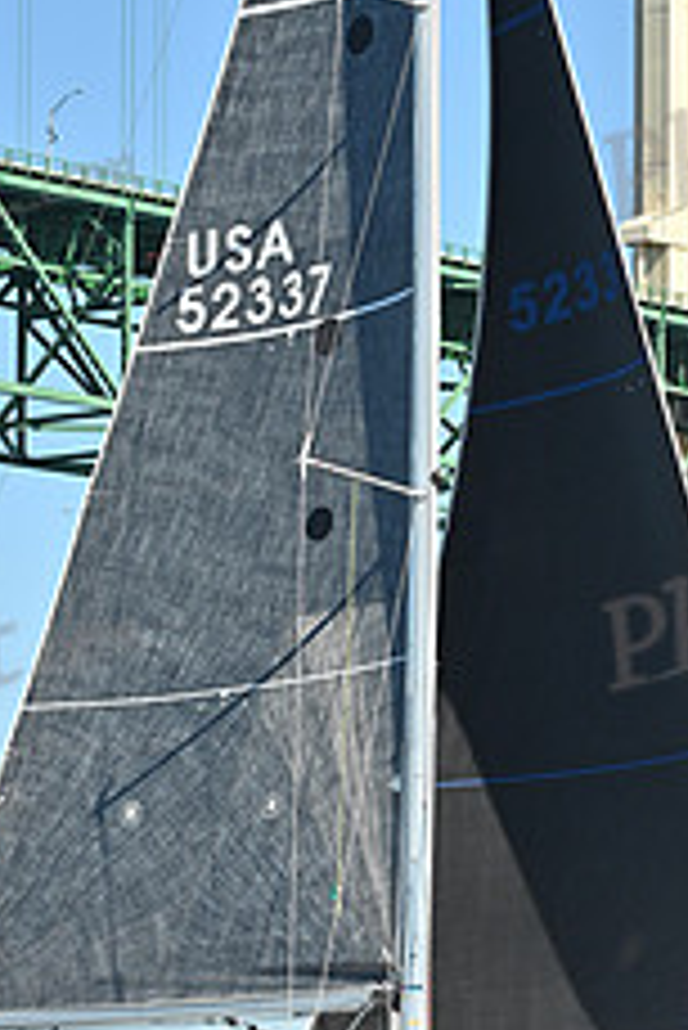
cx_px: 371
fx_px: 5066
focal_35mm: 177
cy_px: 405
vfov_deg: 11.6
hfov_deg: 7.8
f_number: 7.1
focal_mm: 70
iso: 320
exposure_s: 1/1000
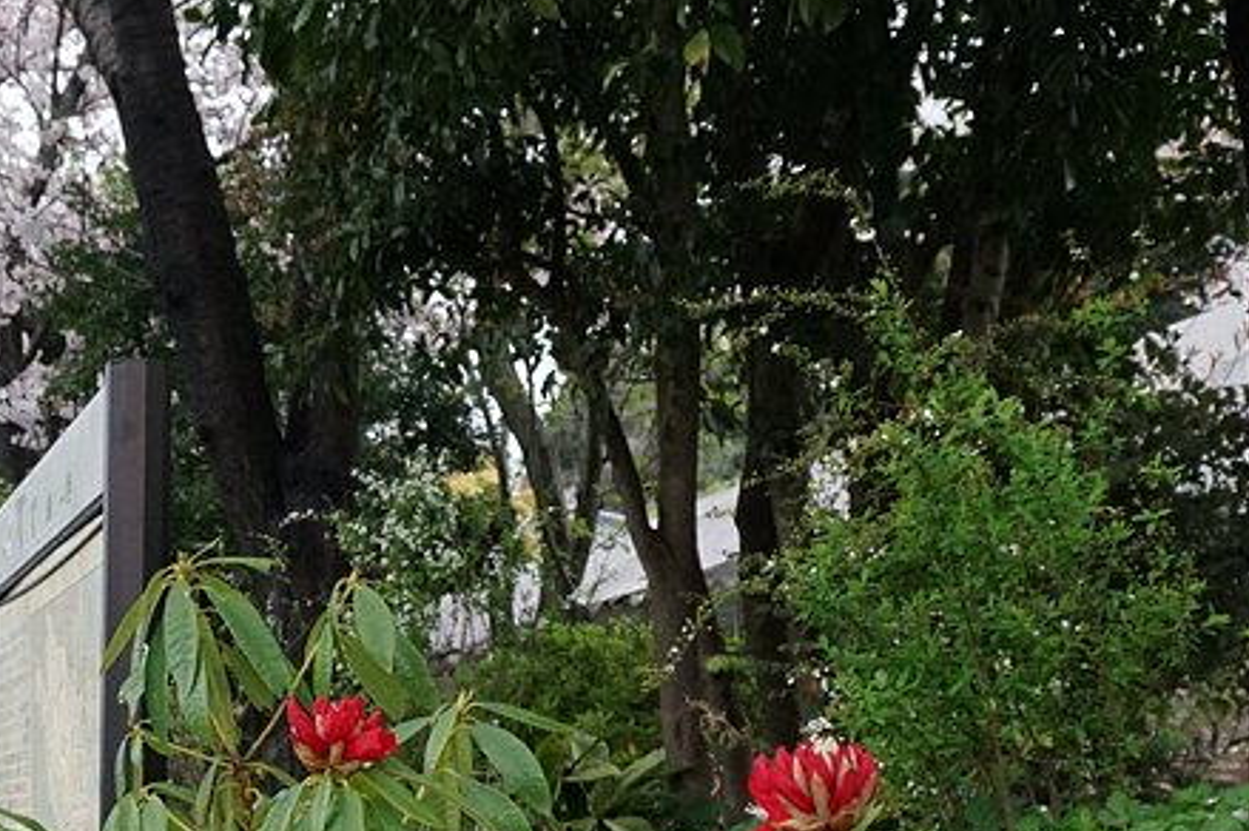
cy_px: 878
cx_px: 341
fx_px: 1941
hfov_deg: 35.0
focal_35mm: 56
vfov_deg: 22.9
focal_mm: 16
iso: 1600
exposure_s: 1/160
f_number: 3.5
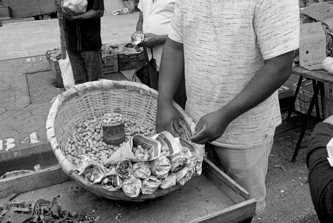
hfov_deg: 53.1
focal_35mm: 36
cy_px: 112
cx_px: 166
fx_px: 333
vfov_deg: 37.0
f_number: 8
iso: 100
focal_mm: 24
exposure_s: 1/100
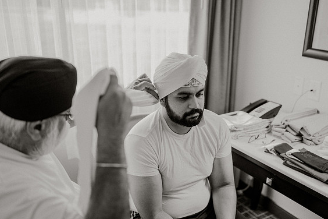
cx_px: 175
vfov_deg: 35.0
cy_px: 117
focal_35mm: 38
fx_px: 346
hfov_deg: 50.7
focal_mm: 35
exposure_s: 1/100
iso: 2000
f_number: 2
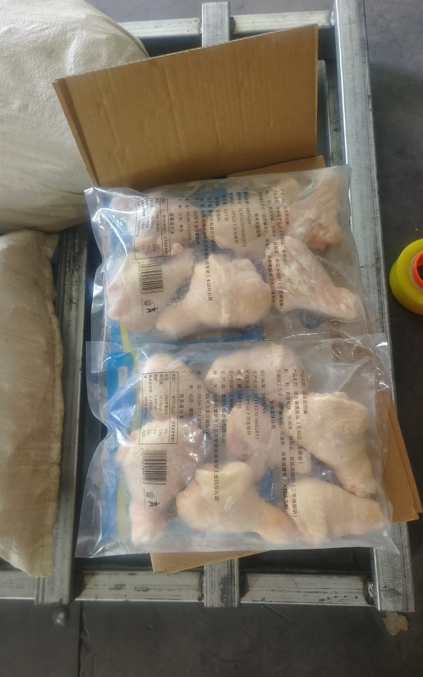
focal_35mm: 25
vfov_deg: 72.5
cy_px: 333
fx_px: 461
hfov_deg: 49.3
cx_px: 207
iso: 1307
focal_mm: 5.5
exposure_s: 1/100
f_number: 1.75
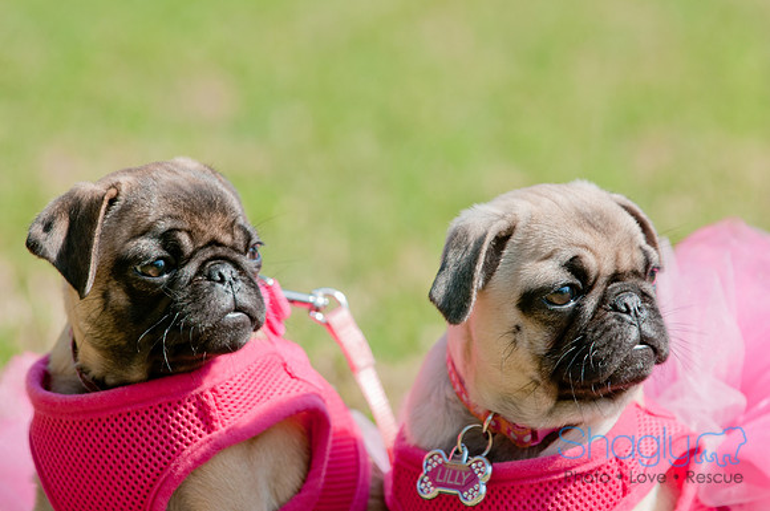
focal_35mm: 300
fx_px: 6408
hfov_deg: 6.9
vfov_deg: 4.6
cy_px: 256
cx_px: 385
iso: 200
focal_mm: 200
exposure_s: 1/800
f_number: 5
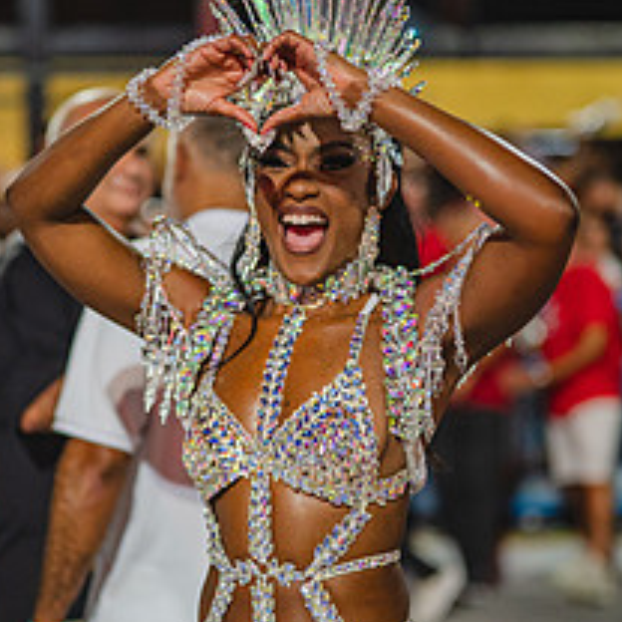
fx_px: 1870
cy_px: 335
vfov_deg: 18.9
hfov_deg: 18.9
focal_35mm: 92
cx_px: 287
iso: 1600
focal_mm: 50
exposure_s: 1/1000
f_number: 1.2
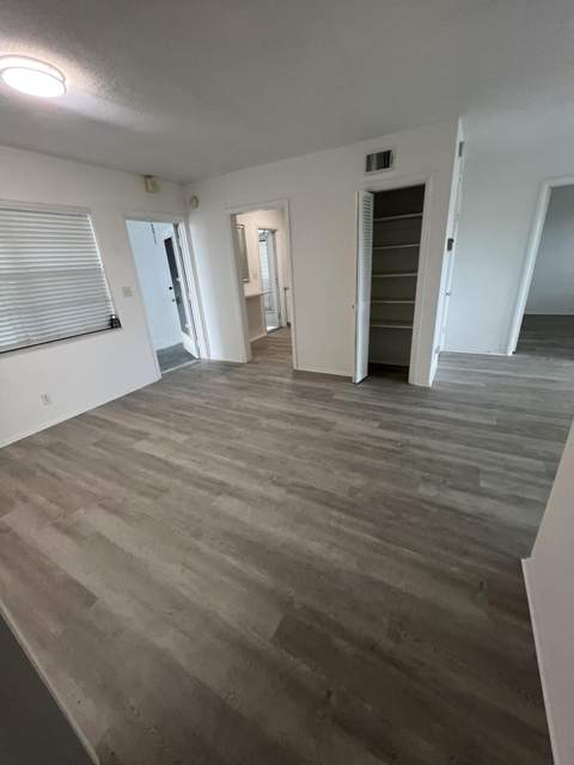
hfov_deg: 89.9
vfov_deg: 106.2
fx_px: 287
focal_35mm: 13
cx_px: 287
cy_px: 382
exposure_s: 1/120
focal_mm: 1.57
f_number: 1.8
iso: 160
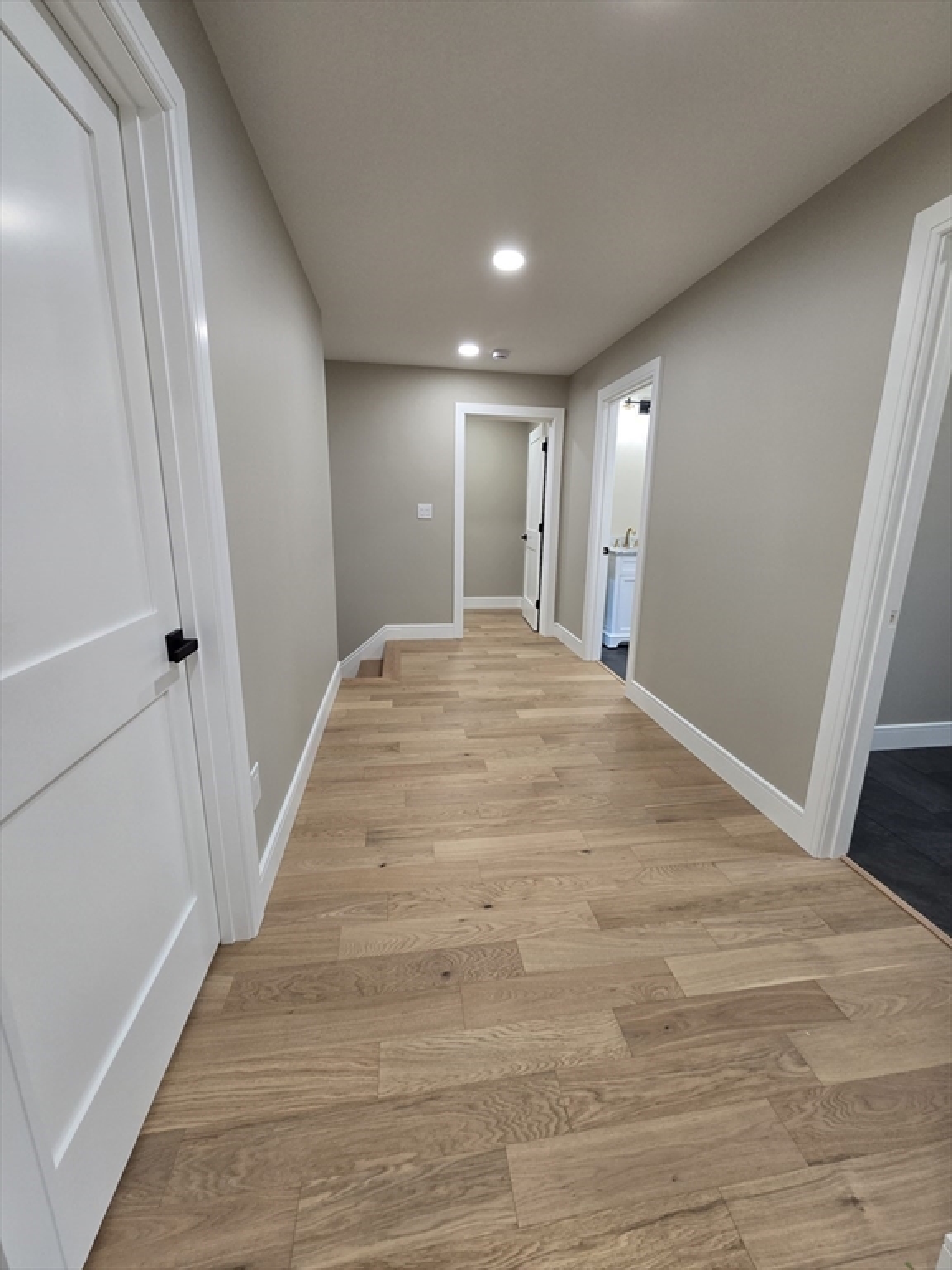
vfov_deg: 106.2
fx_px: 477
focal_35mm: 13
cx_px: 476
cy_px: 635
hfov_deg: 89.9
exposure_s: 1/60
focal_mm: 2.2
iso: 160
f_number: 2.2
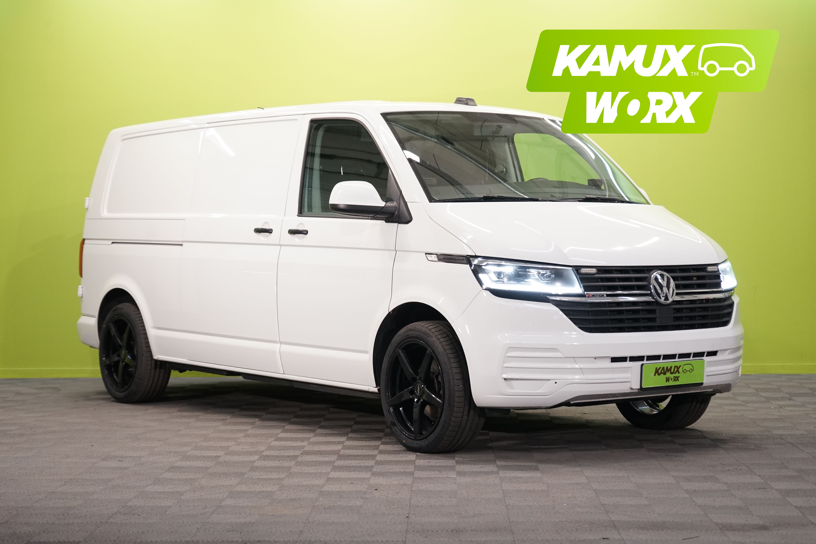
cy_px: 272
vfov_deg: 19.5
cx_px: 408
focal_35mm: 70
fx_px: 1587
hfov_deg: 28.8
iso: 1600
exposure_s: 1/125
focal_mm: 70
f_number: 5.6
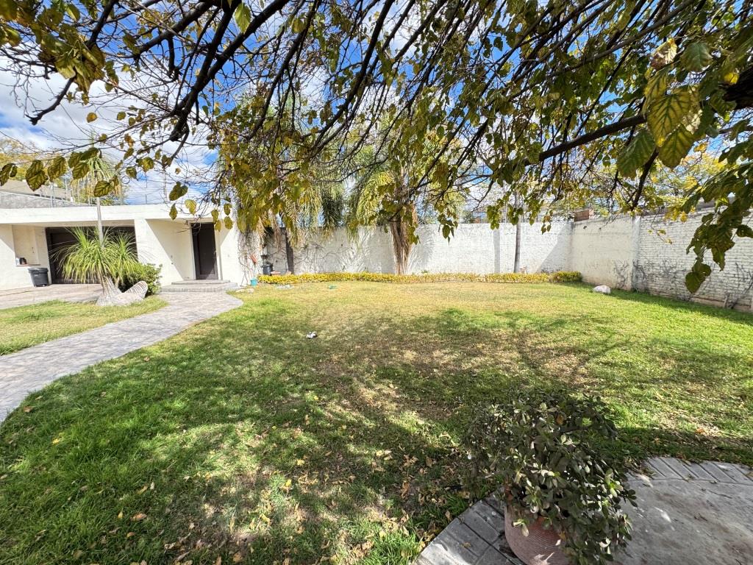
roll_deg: +2.2
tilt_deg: -5.4
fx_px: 305
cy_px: 282
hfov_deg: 102.1
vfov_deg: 85.7
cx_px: 376
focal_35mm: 14
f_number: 2.2
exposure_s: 1/552
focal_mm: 2.22
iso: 50
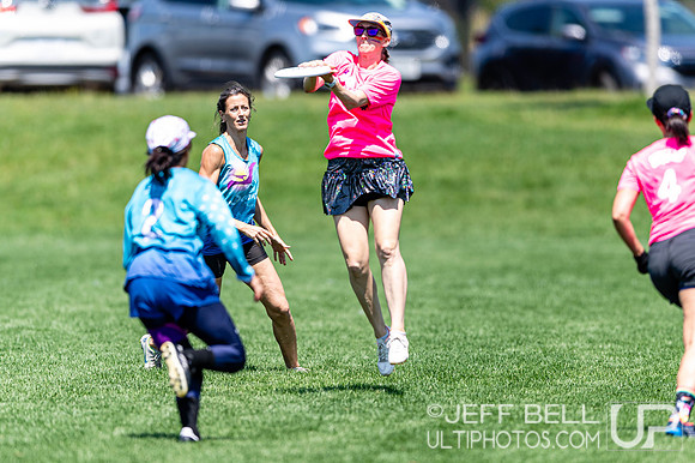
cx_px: 364
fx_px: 12067
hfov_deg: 3.3
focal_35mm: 625
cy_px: 222
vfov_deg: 2.2
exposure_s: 1/1250
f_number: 2.8
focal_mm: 400
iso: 100
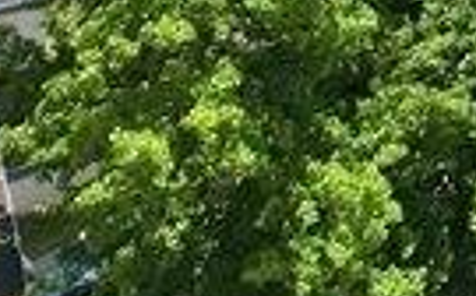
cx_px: 1414
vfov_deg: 6.0
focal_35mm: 193
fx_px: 2501
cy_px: -722
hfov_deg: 8.9
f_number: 1.7
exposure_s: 1/3200
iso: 110
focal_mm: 6.7
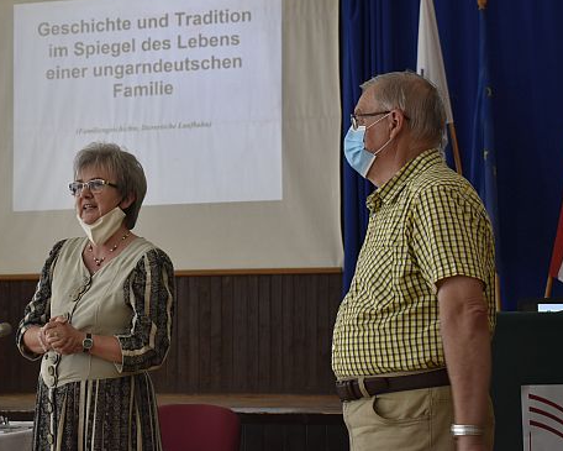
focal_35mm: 83
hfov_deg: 22.9
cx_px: 201
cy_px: 204
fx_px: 1383
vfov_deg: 18.5
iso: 1000
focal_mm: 42
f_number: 5
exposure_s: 1/125
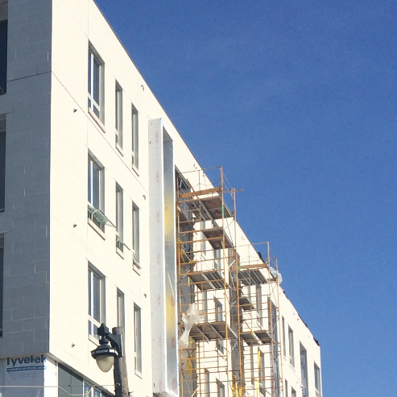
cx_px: -125
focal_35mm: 86
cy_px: 378
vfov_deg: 19.7
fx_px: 1116
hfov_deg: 18.7
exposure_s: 1/2564
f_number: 2.2
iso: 40
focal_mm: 4.12
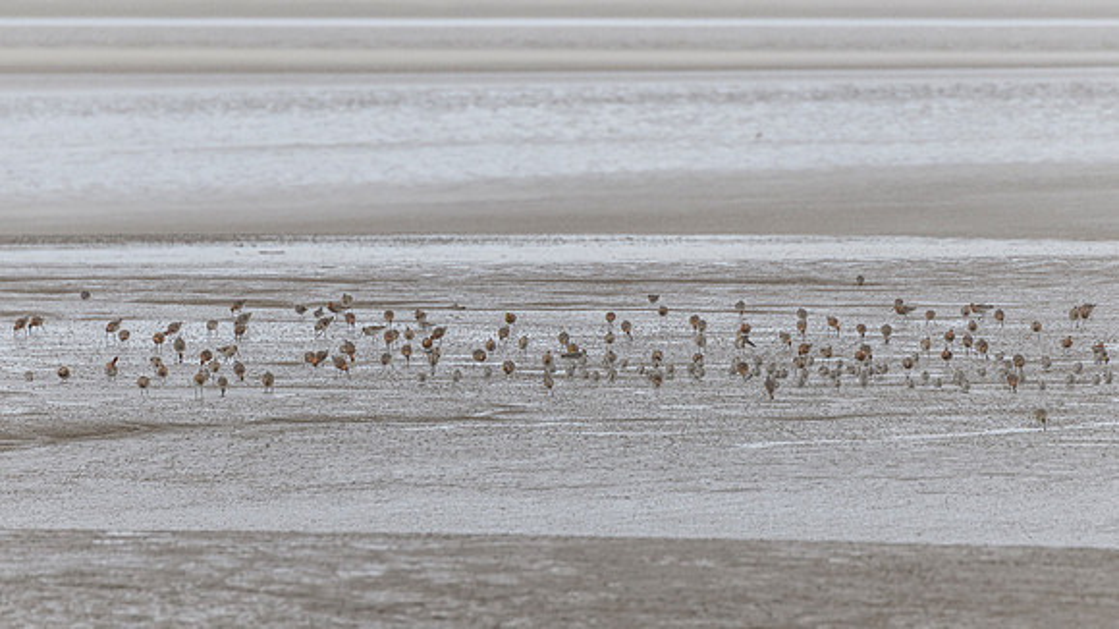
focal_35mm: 569
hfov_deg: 3.8
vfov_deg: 2.1
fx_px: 16875
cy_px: 292
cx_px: 531
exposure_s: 1/1600
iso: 450
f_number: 6.3
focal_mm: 400
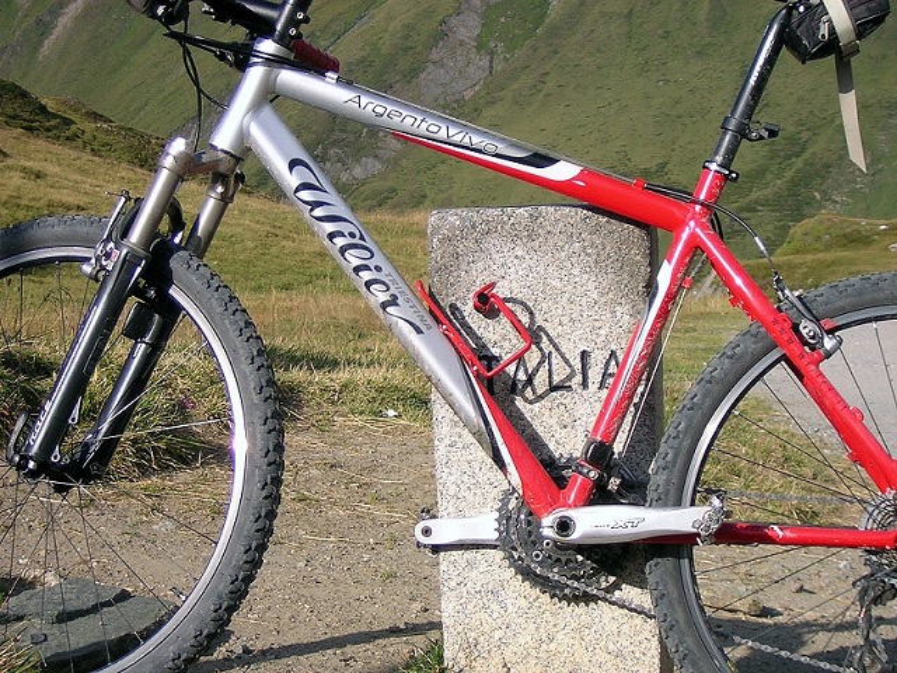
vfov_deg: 13.7
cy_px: 336
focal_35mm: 108
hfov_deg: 18.2
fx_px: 2799
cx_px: 448
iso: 100
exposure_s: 1/402
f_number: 4.7
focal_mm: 14.1
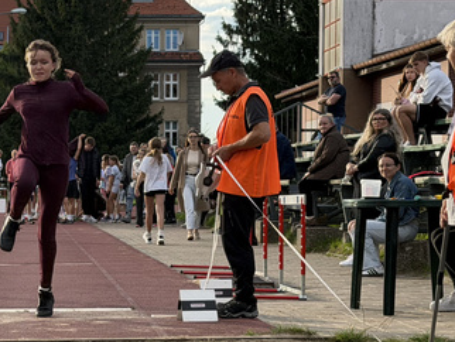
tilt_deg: -1.8
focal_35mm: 127
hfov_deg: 15.4
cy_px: 225
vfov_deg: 11.7
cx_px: 56
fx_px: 1671
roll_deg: +0.6
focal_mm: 6.76
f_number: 1.78
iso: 80
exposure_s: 1/1678
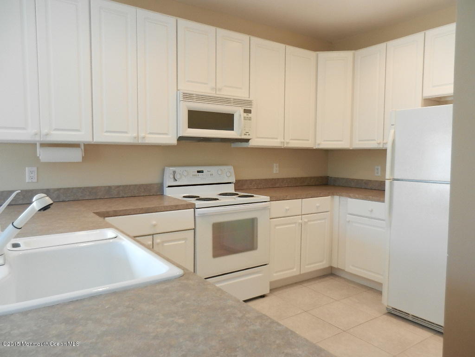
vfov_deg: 54.9
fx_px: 343
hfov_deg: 69.4
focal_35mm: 25
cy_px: 178
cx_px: 238
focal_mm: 4.5
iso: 200
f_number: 3.5
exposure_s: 1/30
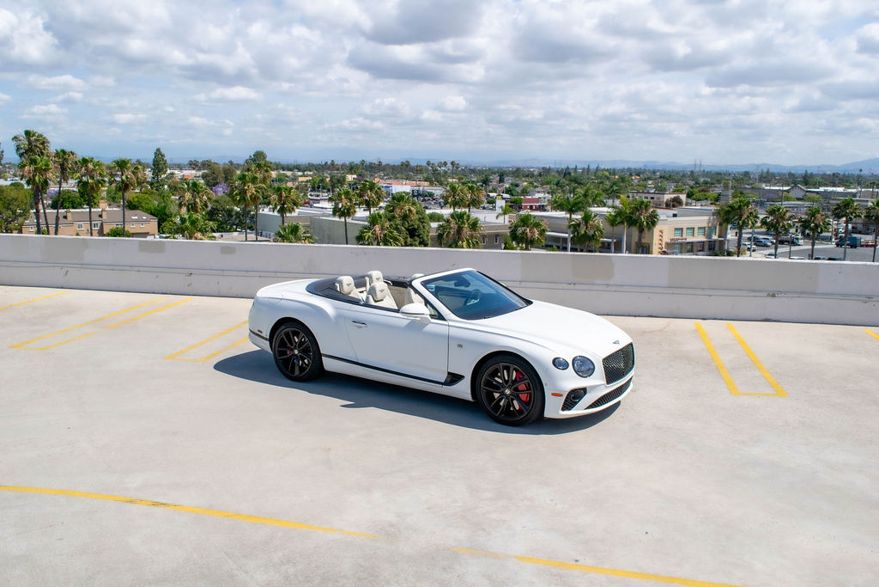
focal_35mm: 33
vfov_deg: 40.0
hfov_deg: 57.2
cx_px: 440
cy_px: 294
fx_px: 806
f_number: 8
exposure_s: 1/2000
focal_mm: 22
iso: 400
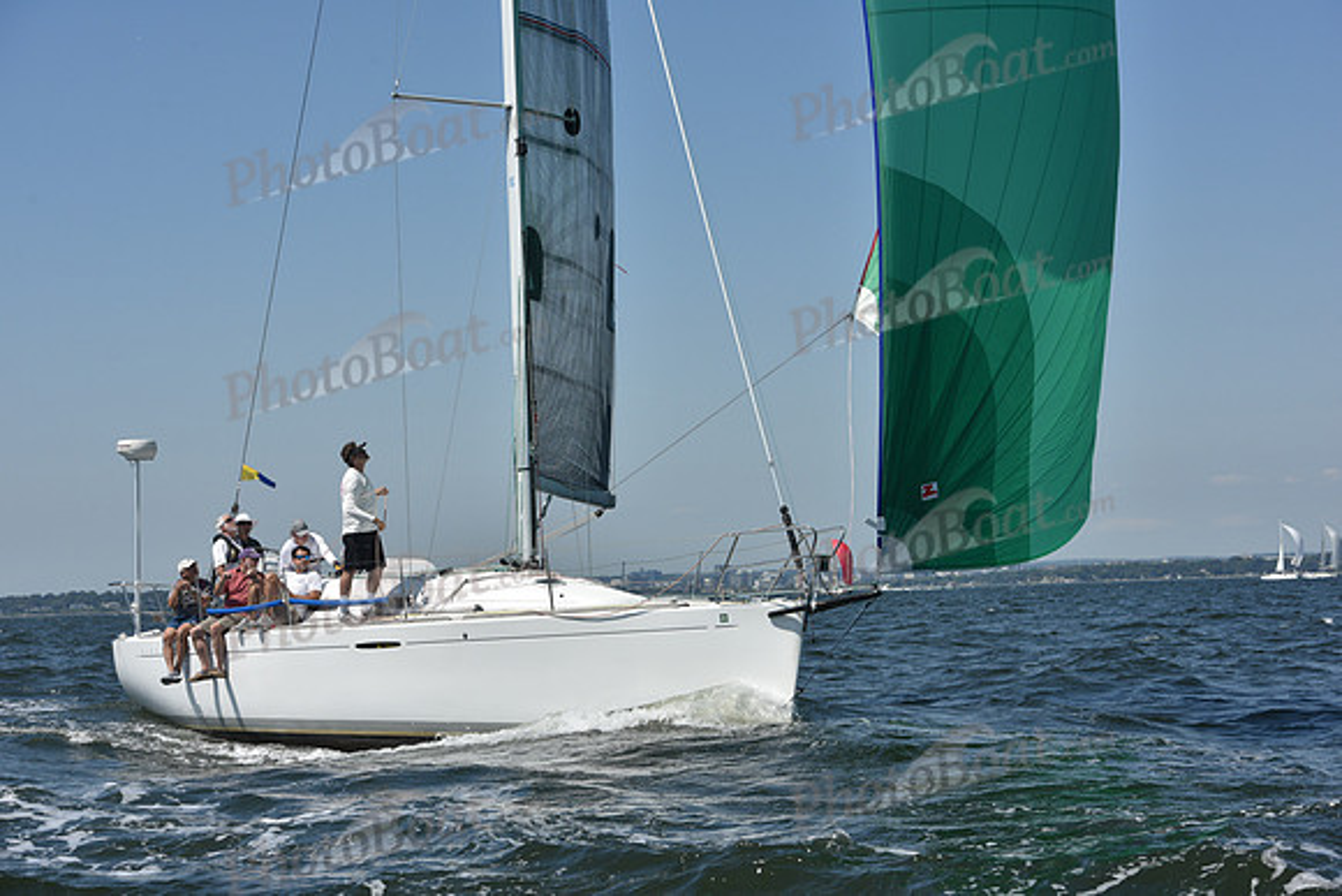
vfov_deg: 19.5
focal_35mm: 70
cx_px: 671
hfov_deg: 28.8
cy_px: 448
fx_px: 2610
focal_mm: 70
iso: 250
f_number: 9
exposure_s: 1/1250
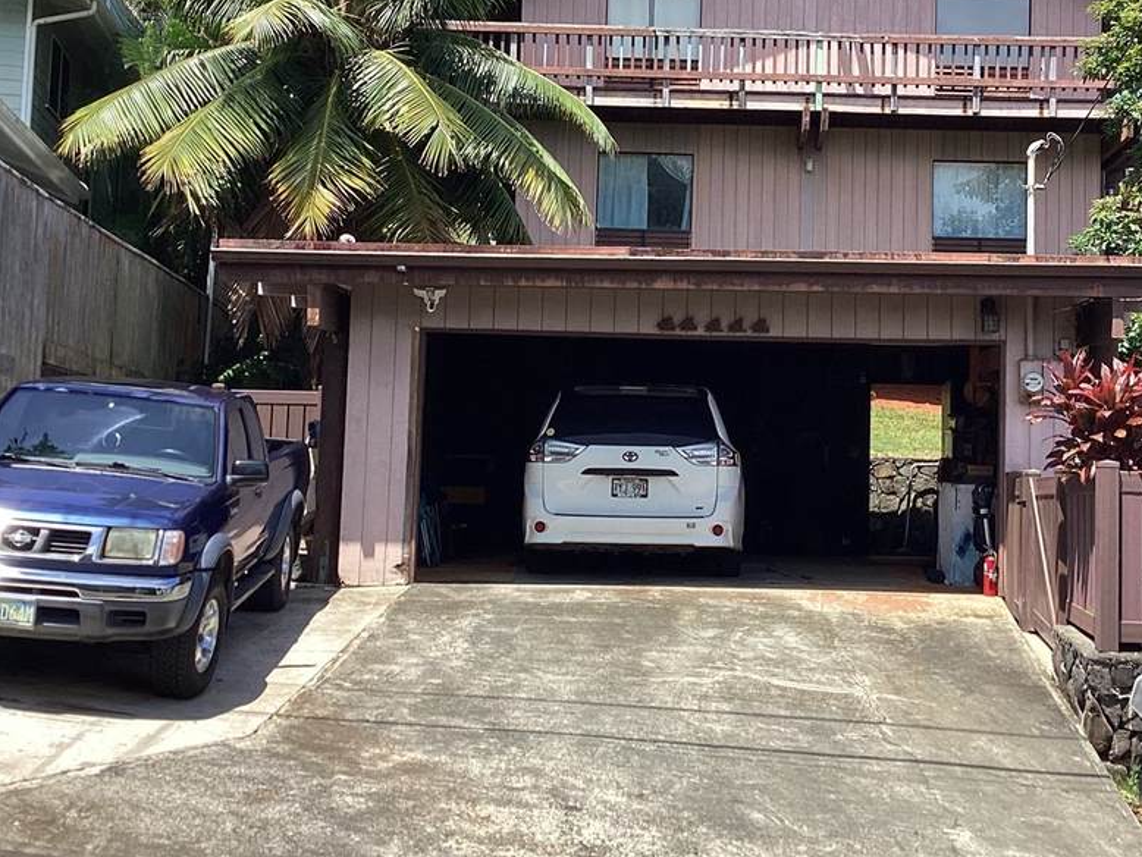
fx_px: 1683
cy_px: 343
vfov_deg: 28.5
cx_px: 749
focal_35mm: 51
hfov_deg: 37.1
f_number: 2.4
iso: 25
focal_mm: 3.3
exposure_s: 1/769
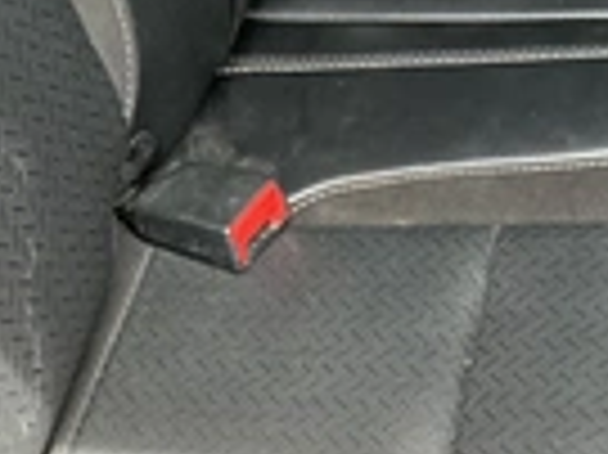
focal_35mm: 83
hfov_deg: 23.3
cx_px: 464
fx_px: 1457
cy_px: 575
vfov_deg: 16.8
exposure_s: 1/107
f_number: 1.8
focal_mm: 3
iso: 64
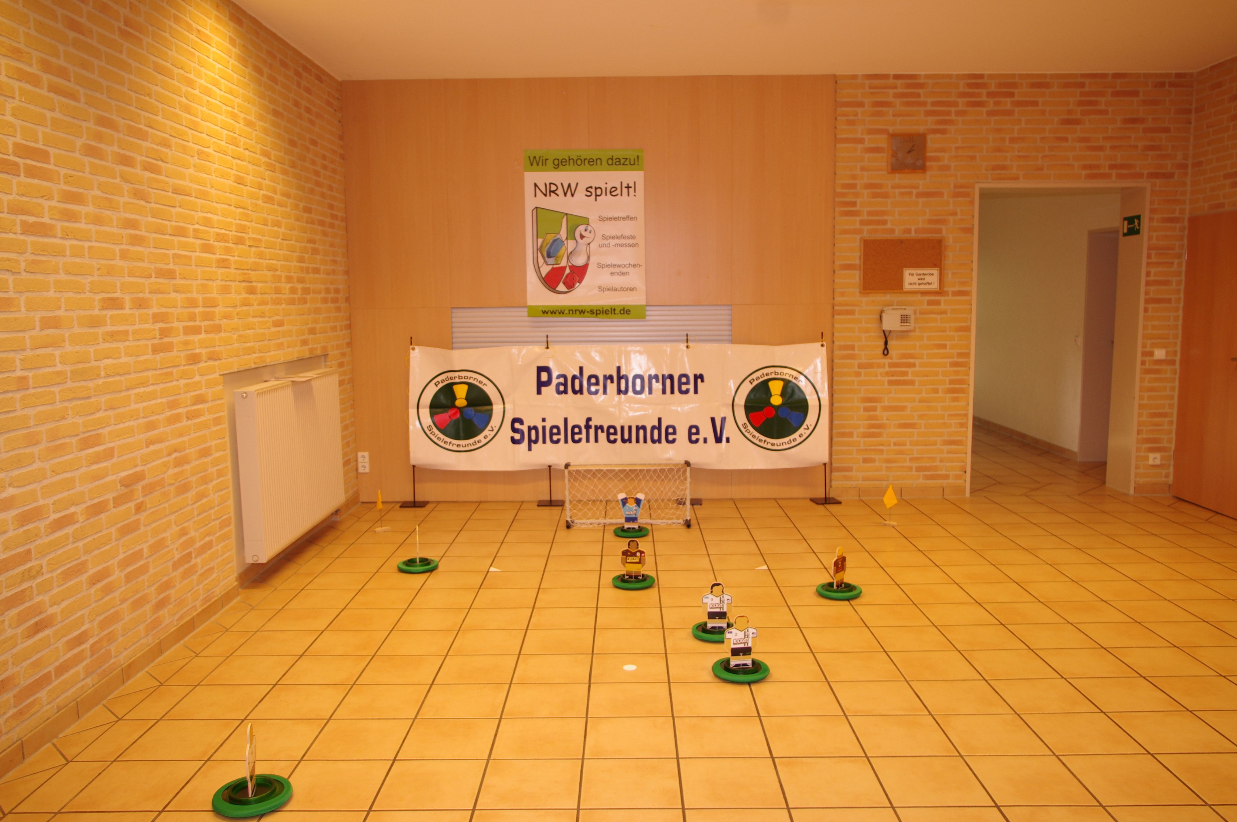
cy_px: 411
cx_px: 618
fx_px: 927
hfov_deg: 67.4
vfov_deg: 47.8
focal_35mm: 27
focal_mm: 18
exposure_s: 1/40
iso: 200
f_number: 3.5
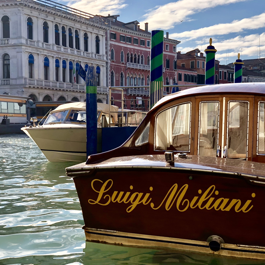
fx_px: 537
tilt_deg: -0.6
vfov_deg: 27.7
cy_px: 132
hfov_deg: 27.7
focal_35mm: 62
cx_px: 134
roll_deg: +0.8
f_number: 2.4
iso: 16
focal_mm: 6
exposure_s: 1/1021
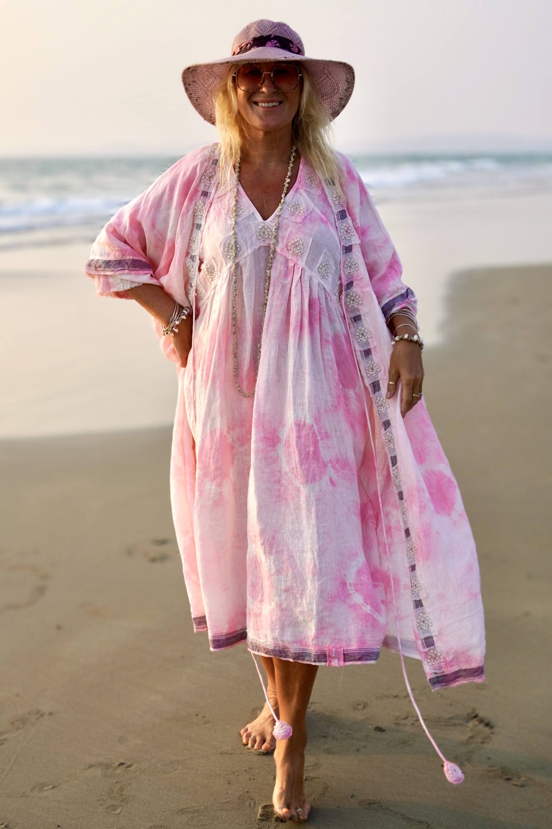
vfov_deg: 51.3
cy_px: 414
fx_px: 863
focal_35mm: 38
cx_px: 276
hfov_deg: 35.5
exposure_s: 1/320
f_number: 5
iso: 100
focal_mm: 25
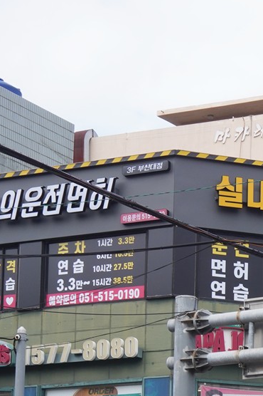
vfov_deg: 15.7
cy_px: 471
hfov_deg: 10.3
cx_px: 467
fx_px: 1382
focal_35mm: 126
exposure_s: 1/100
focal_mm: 35
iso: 400
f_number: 18
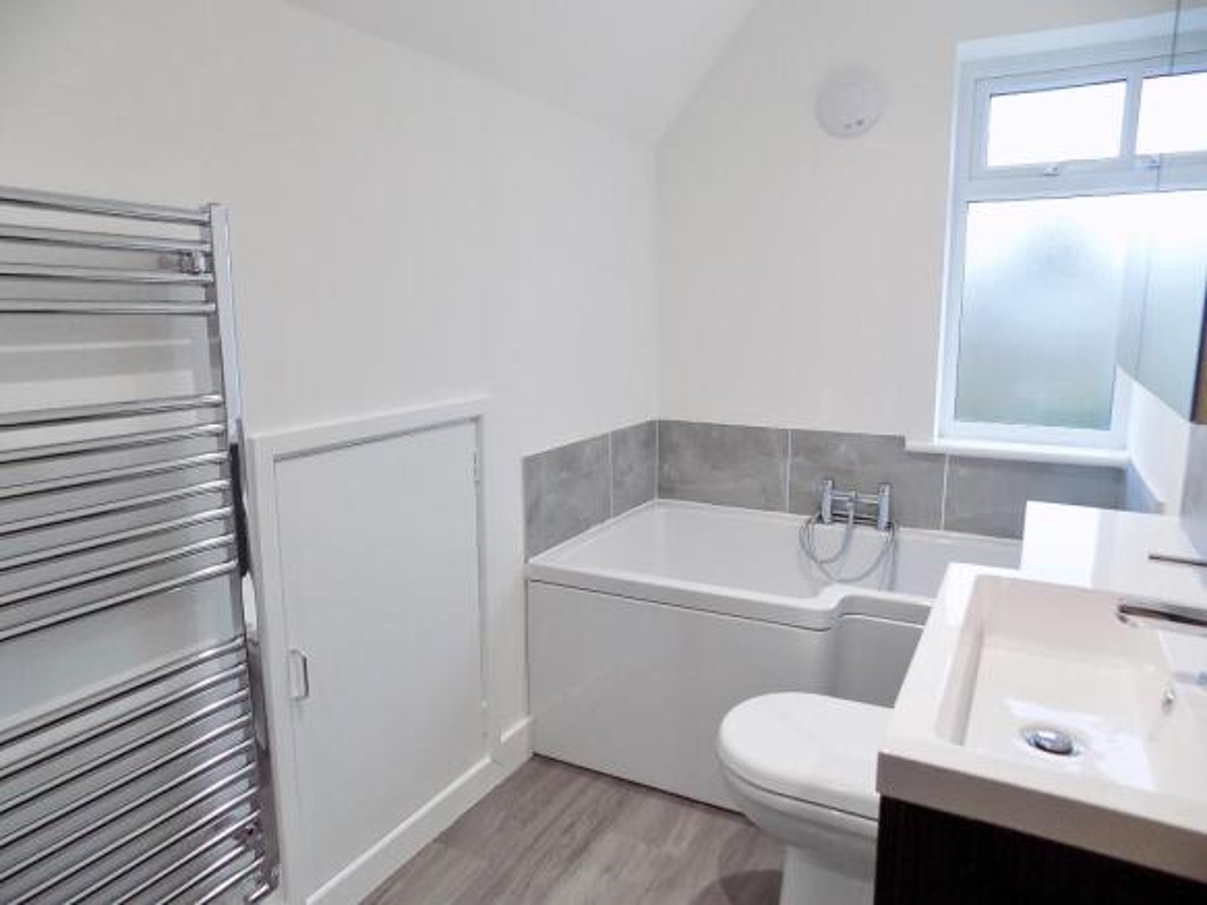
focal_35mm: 23
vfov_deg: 58.9
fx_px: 802
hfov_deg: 73.9
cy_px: 452
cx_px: 604
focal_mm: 4
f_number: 3.1
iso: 140
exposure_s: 1/30
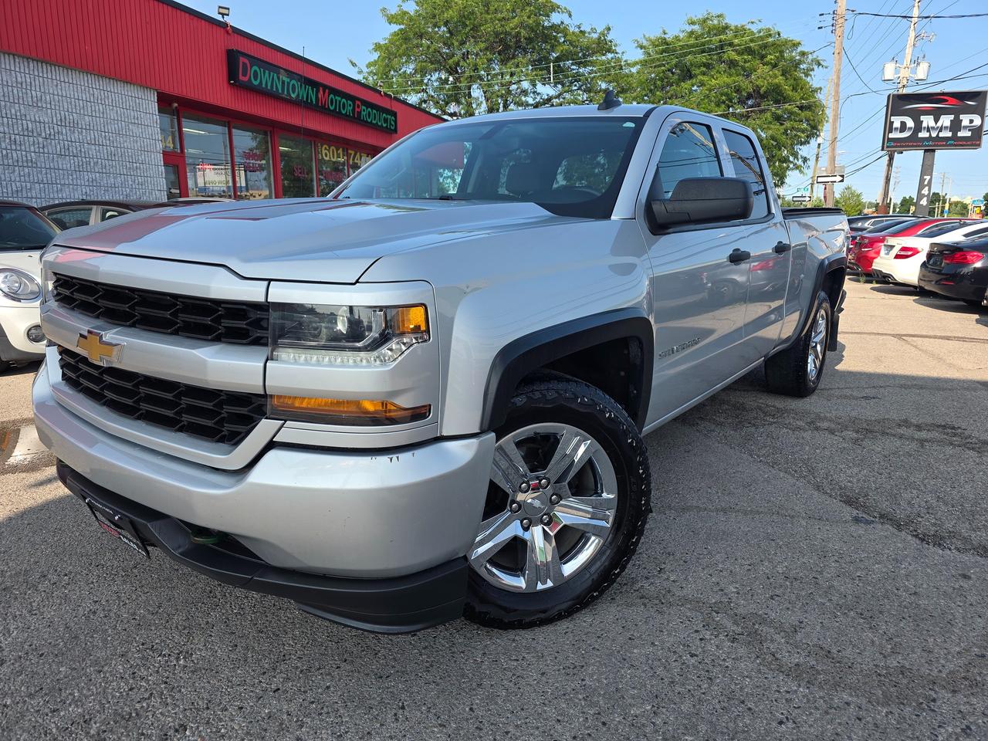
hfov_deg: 73.9
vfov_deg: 58.9
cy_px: 370
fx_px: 656
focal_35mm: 23
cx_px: 494
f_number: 1.7
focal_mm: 6.3
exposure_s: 1/1318
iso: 40
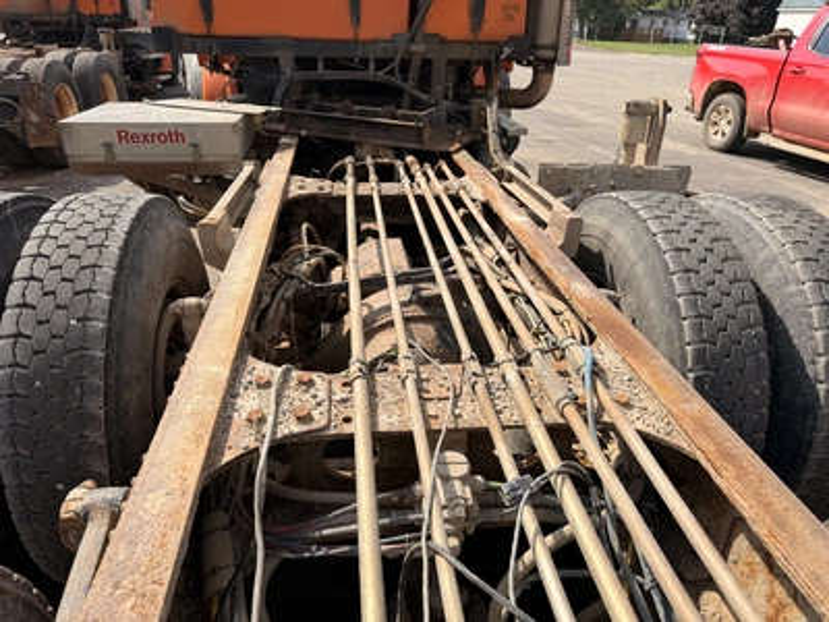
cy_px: 311
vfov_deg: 56.8
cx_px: 414
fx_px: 575
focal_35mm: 24
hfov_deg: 71.6
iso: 80
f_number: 1.78
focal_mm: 6.76
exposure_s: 1/4167
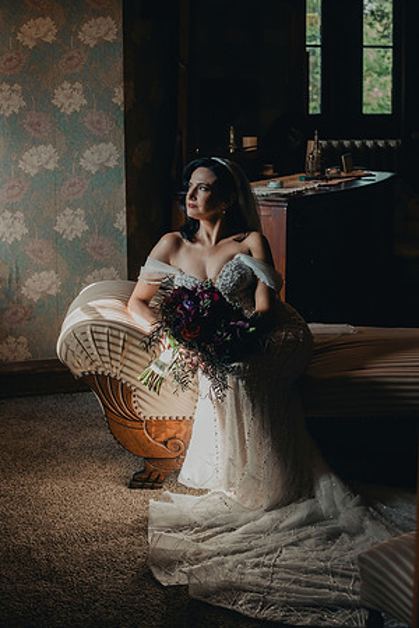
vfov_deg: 28.8
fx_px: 1222
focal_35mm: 70
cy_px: 314
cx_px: 210
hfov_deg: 19.5
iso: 800
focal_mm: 70
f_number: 4.5
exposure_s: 1/200
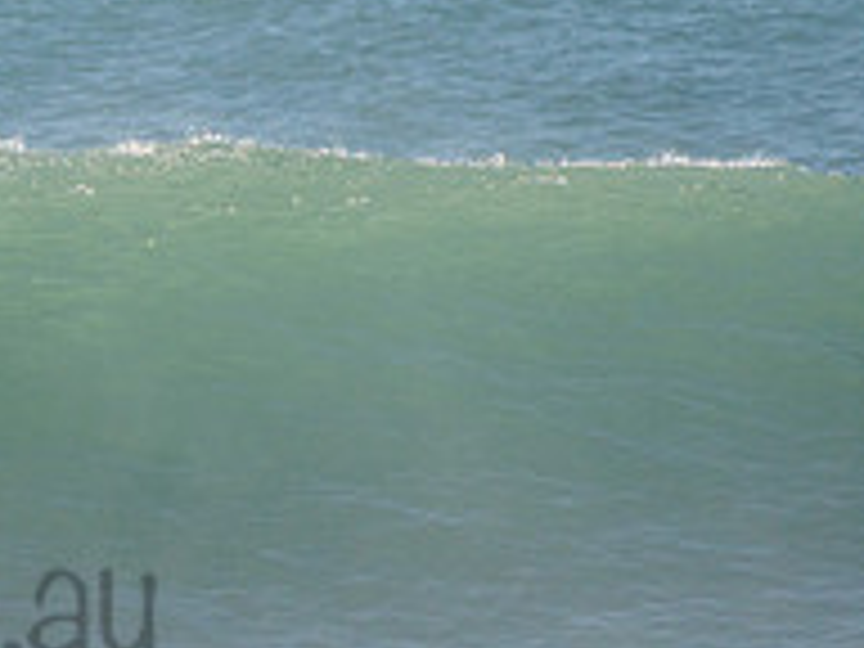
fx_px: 36316
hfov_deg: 1.4
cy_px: 551
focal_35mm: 1455
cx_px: -320
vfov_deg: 1.0
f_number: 5.6
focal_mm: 500
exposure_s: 1/1600
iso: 200
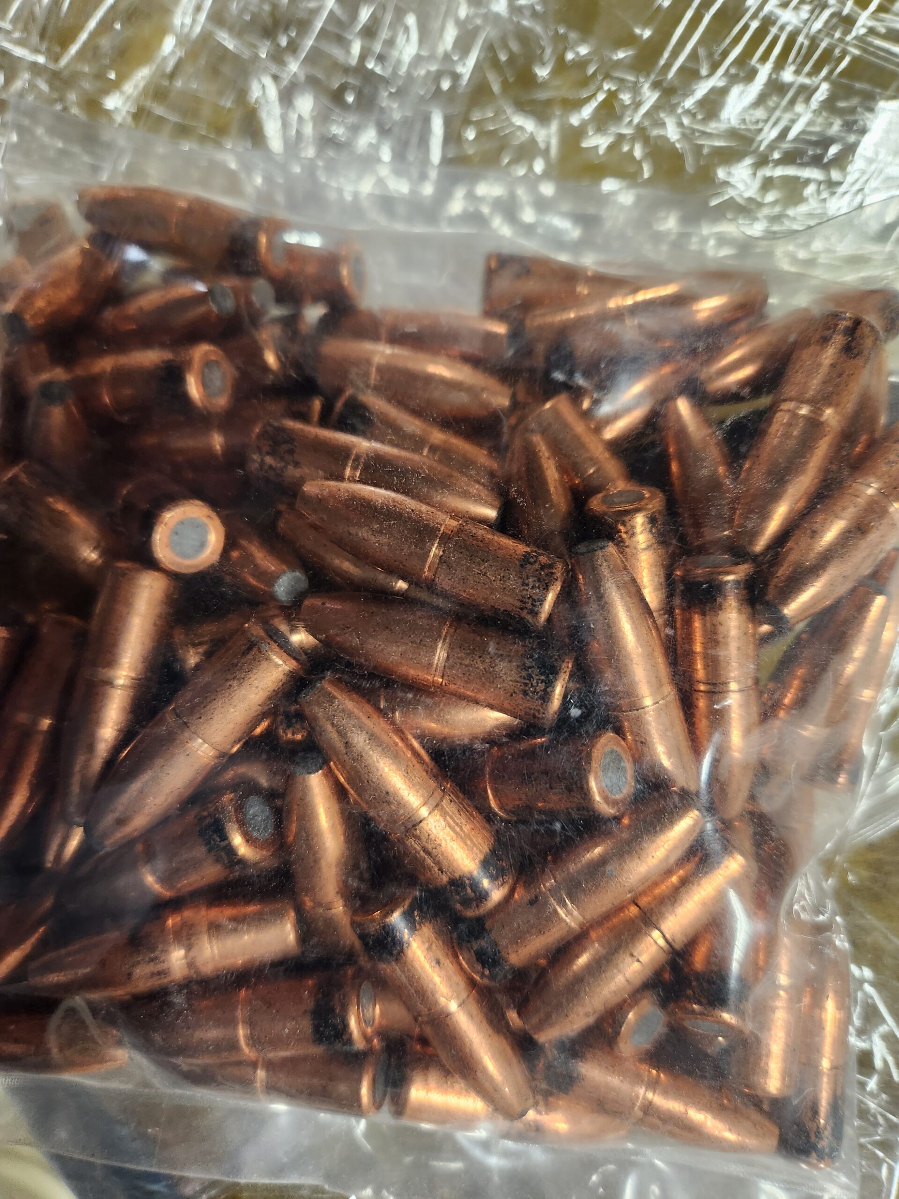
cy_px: 600
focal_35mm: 23
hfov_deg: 58.9
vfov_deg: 73.9
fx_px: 796
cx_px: 450
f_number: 1.8
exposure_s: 1/120
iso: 250
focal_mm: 5.4
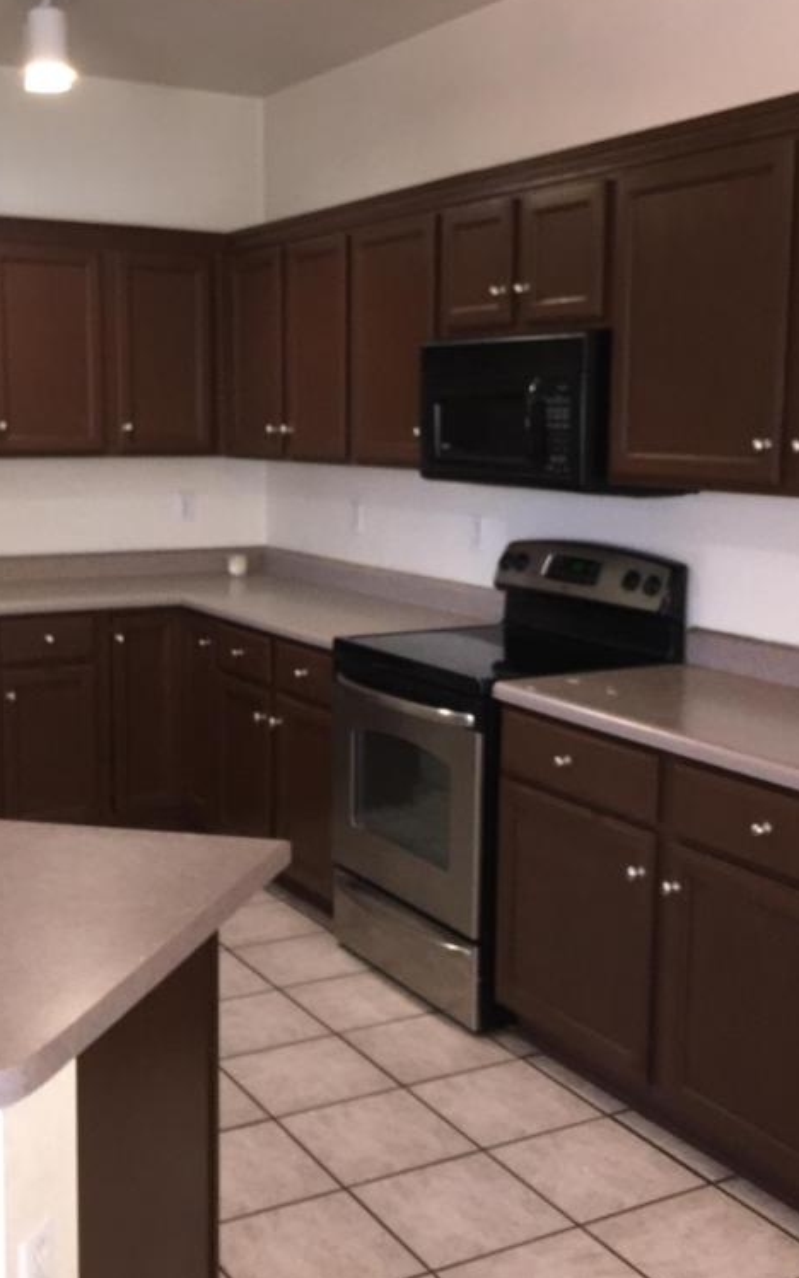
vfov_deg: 47.2
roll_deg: -0.9
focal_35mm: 42
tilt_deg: -7.8
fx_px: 1464
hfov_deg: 30.5
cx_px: 372
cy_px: 631
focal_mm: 4.15
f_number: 2.2
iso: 160
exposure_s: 1/30
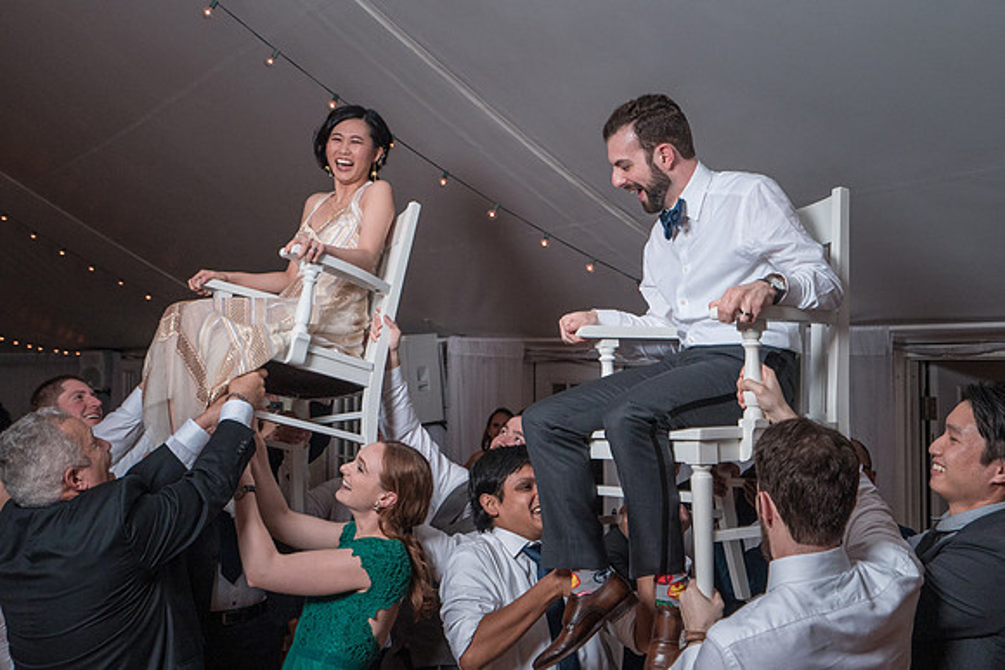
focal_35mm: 41
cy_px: 315
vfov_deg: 32.9
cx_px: 558
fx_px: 1135
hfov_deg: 47.7
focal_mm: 35
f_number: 5.6
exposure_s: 1/200
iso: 2000
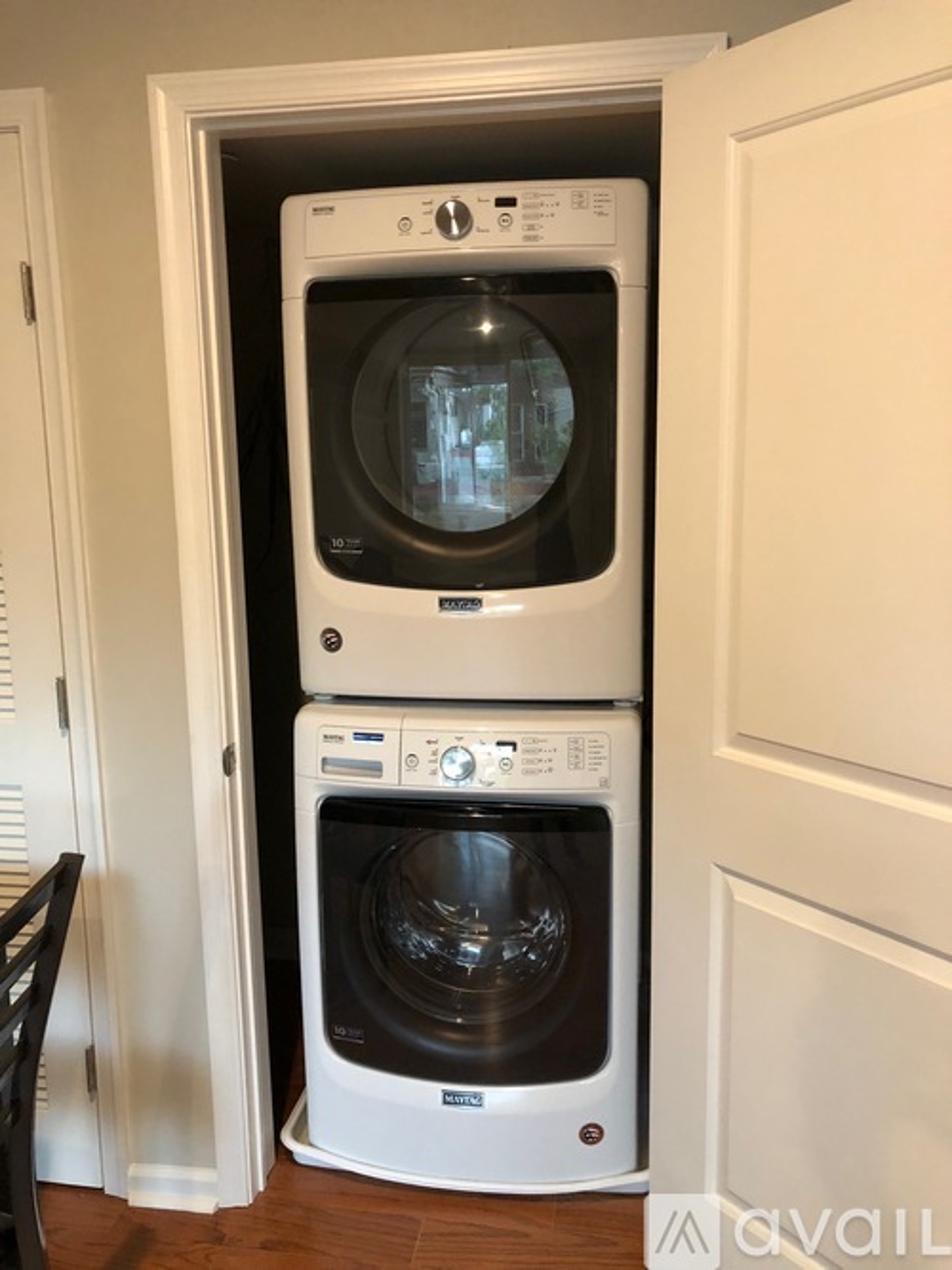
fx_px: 1027
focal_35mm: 28
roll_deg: +0.9
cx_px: 476
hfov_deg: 49.7
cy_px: 635
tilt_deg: -9.0
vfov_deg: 63.5
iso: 80
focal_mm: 4
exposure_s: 1/15
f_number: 1.8
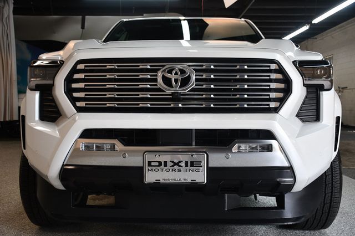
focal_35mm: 39
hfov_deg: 49.6
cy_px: 118
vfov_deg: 34.2
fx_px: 384
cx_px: 178
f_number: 3.8
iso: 800
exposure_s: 1/160
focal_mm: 26
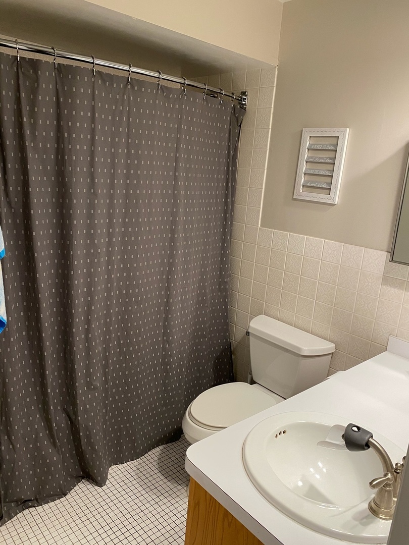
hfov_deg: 53.1
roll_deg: -4.3
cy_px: 272
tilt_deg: -13.9
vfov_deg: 67.3
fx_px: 410
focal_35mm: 26
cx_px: 204
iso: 160
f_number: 1.8
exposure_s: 1/60
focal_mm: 4.25
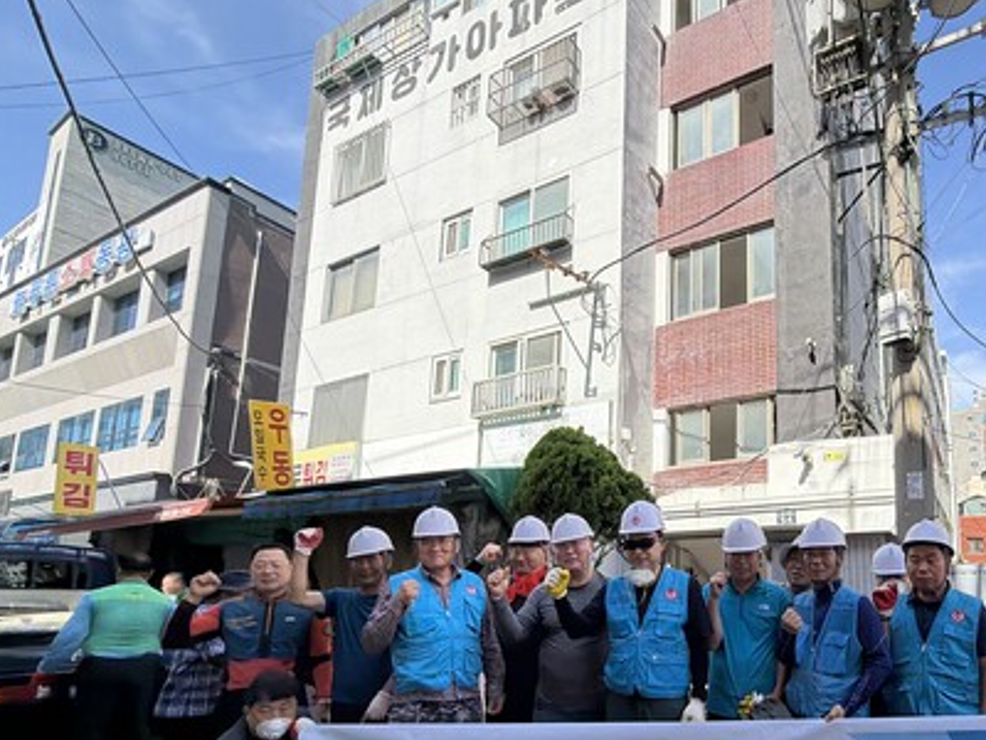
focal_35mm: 21
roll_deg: -0.1
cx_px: 703
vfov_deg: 61.2
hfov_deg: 74.9
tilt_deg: +7.8
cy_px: 518
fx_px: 598
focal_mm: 2.22
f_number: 2.2
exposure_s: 1/1613
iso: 125
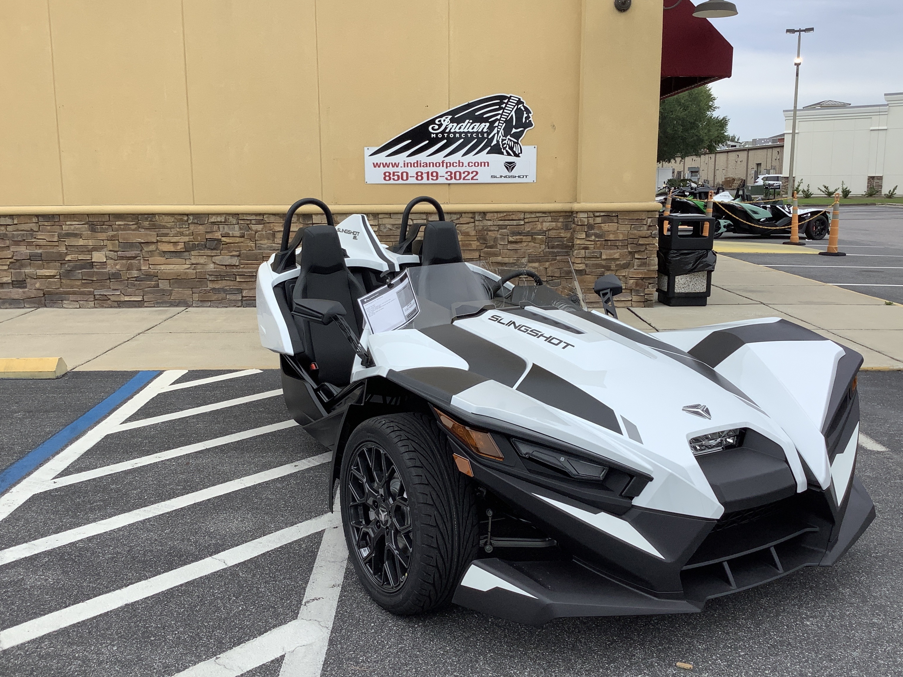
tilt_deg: -12.5
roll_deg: +1.4
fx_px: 861
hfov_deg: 55.3
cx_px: 446
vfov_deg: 42.9
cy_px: 320
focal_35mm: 33
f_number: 2.4
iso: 25
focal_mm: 3.3
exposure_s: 1/1164
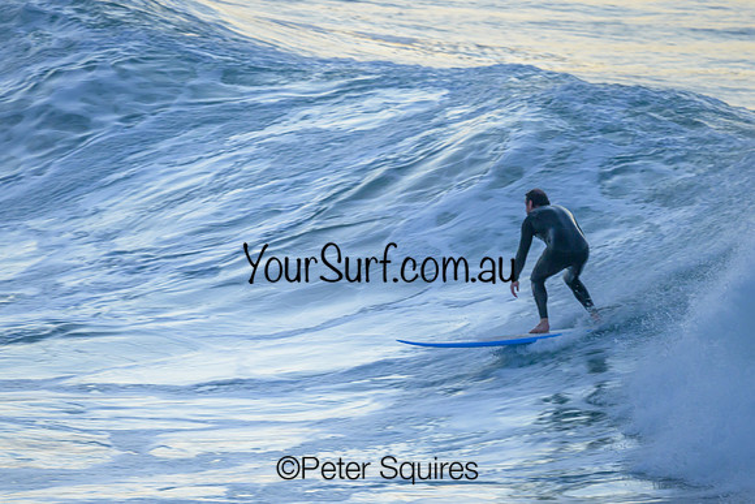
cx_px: 405
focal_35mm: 1107
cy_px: 292
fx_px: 23230
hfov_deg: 1.9
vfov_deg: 1.2
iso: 450
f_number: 6.3
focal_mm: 800
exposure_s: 1/400
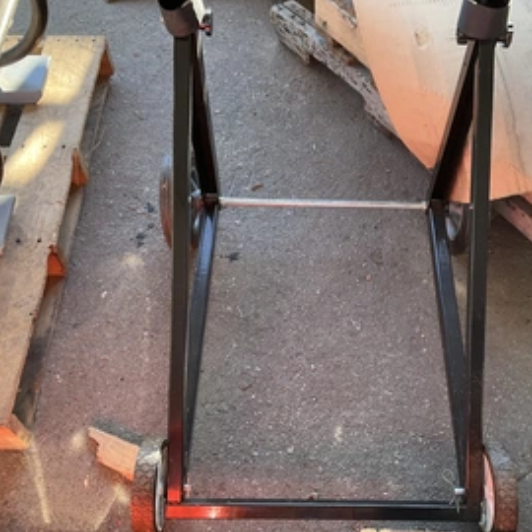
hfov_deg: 43.7
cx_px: 317
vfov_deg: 43.8
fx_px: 661
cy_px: 294
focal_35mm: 38
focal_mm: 3
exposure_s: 1/122
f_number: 1.8
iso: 50
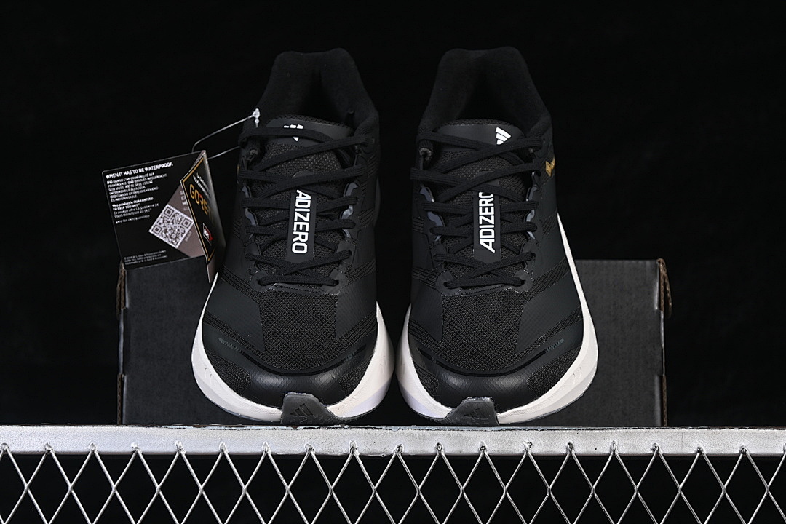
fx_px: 1637
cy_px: 262
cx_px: 393
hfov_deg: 27.0
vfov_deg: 18.2
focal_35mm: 75
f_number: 6.3
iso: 160
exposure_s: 1/60
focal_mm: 50
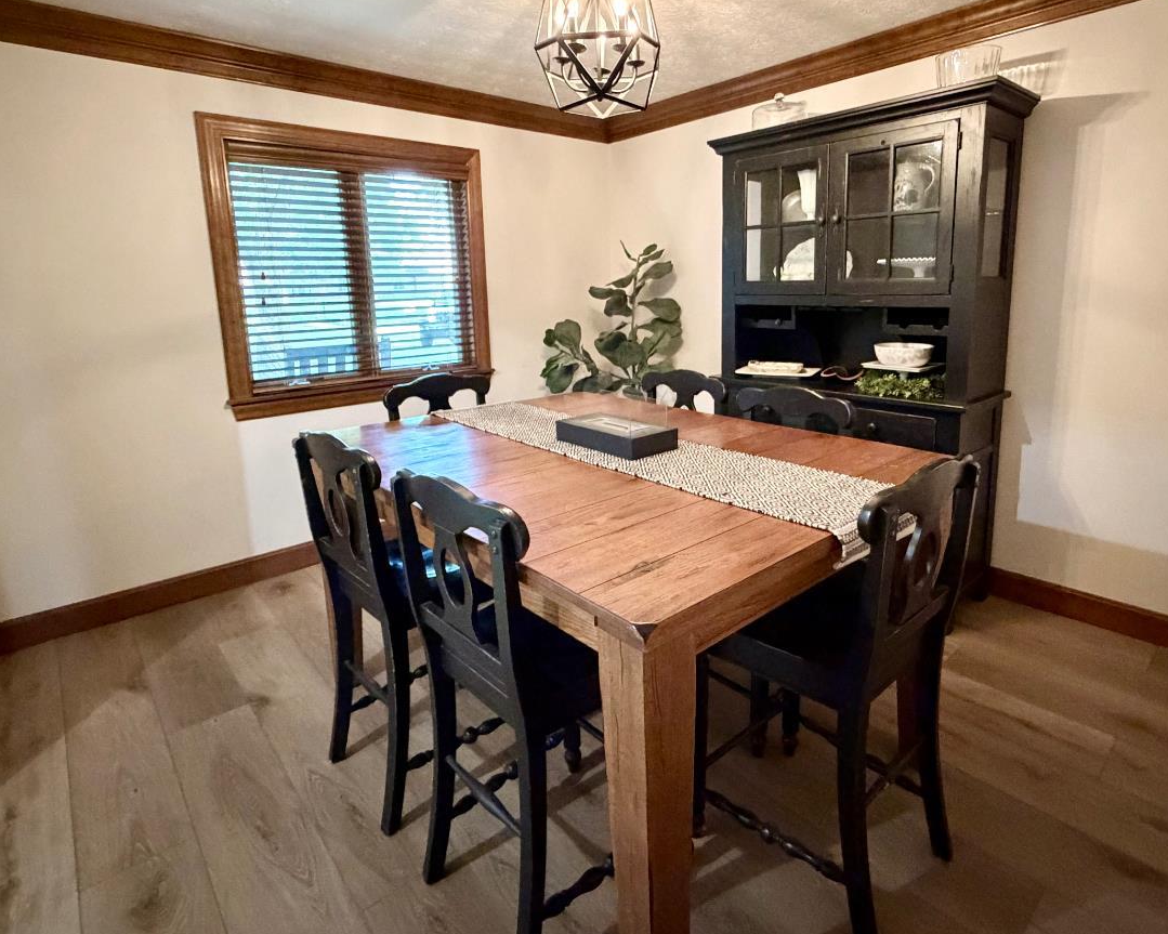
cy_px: 390
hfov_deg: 83.1
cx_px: 634
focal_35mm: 19
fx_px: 657
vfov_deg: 70.4
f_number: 2.2
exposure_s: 1/40
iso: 1000
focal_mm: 2.22
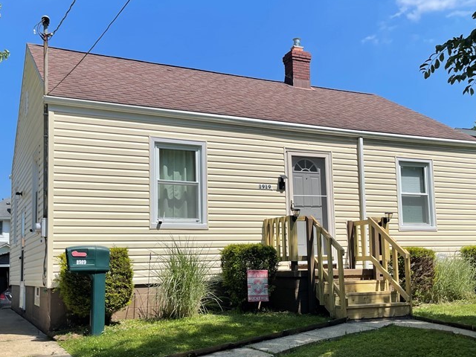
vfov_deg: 35.9
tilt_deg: +6.6
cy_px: 210
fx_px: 550
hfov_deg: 46.7
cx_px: 260
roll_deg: +1.2
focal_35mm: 40
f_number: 1.6
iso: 32
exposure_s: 1/4049
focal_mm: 5.1
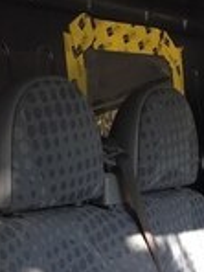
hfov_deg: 15.2
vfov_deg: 18.3
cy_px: 390
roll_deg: -0.8
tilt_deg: -17.7
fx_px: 762
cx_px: 149
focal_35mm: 97
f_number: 2.2
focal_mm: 4.15
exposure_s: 1/130
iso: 25
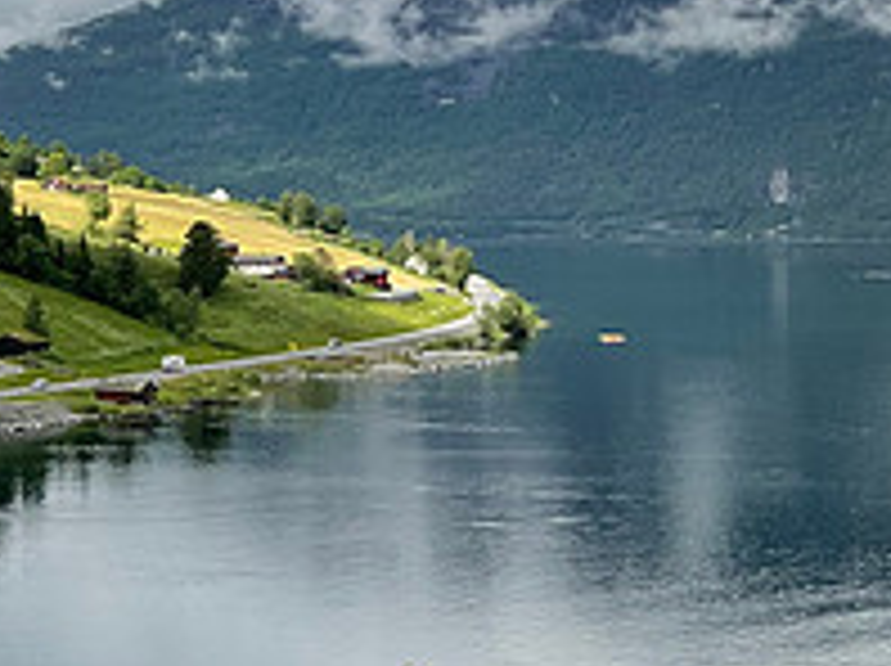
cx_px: -387
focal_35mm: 85
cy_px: 263
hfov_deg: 20.3
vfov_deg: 17.3
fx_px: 2185
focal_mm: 3
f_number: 1.8
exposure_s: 1/1912
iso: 16
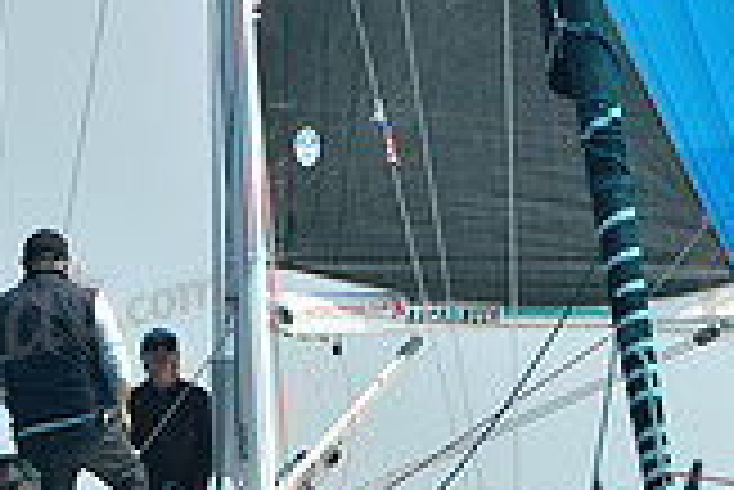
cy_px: 524
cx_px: 459
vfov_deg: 2.6
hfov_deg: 3.9
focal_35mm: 535
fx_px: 10918
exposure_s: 1/640
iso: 320
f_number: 6.3
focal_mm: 150
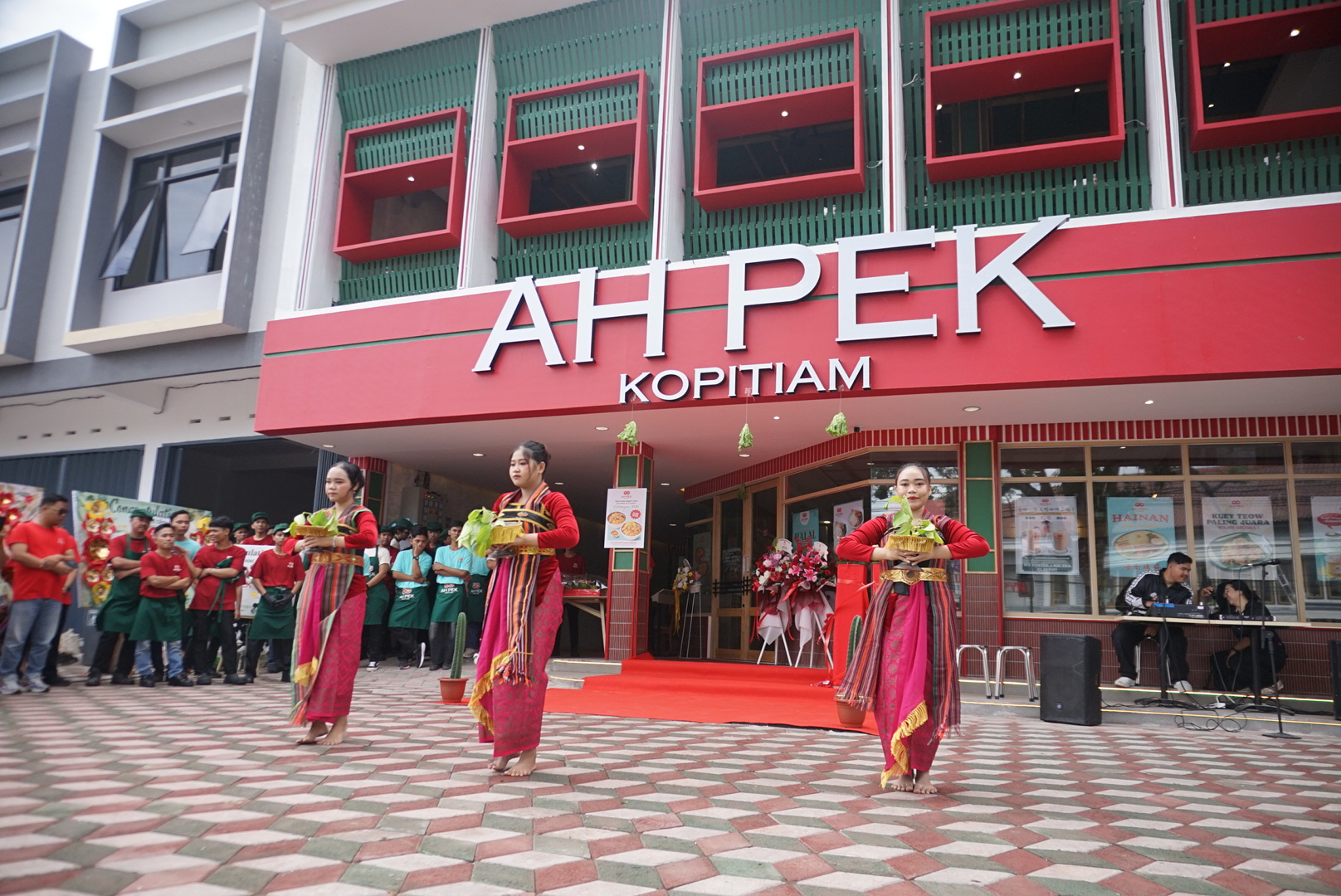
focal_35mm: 24
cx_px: 670
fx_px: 895
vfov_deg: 53.2
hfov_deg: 73.7
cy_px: 448
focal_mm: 16
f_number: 3.5
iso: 320
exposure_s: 1/800
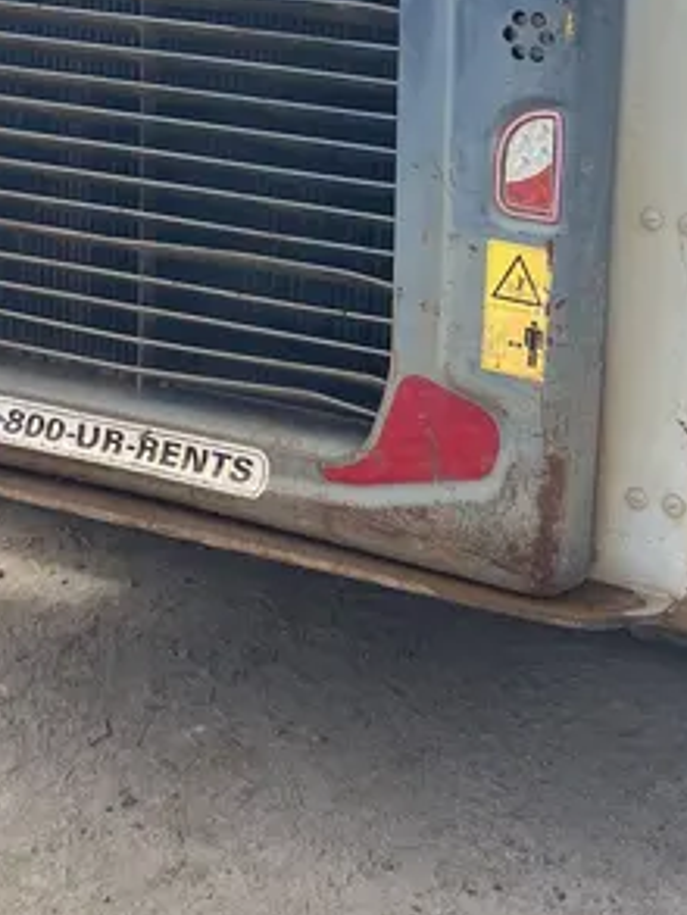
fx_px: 1851
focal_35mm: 70
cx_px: 440
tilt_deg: -9.1
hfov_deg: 21.0
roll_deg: -1.9
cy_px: 20
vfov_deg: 26.4
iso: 32
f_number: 1.8
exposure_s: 1/736
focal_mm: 3.99
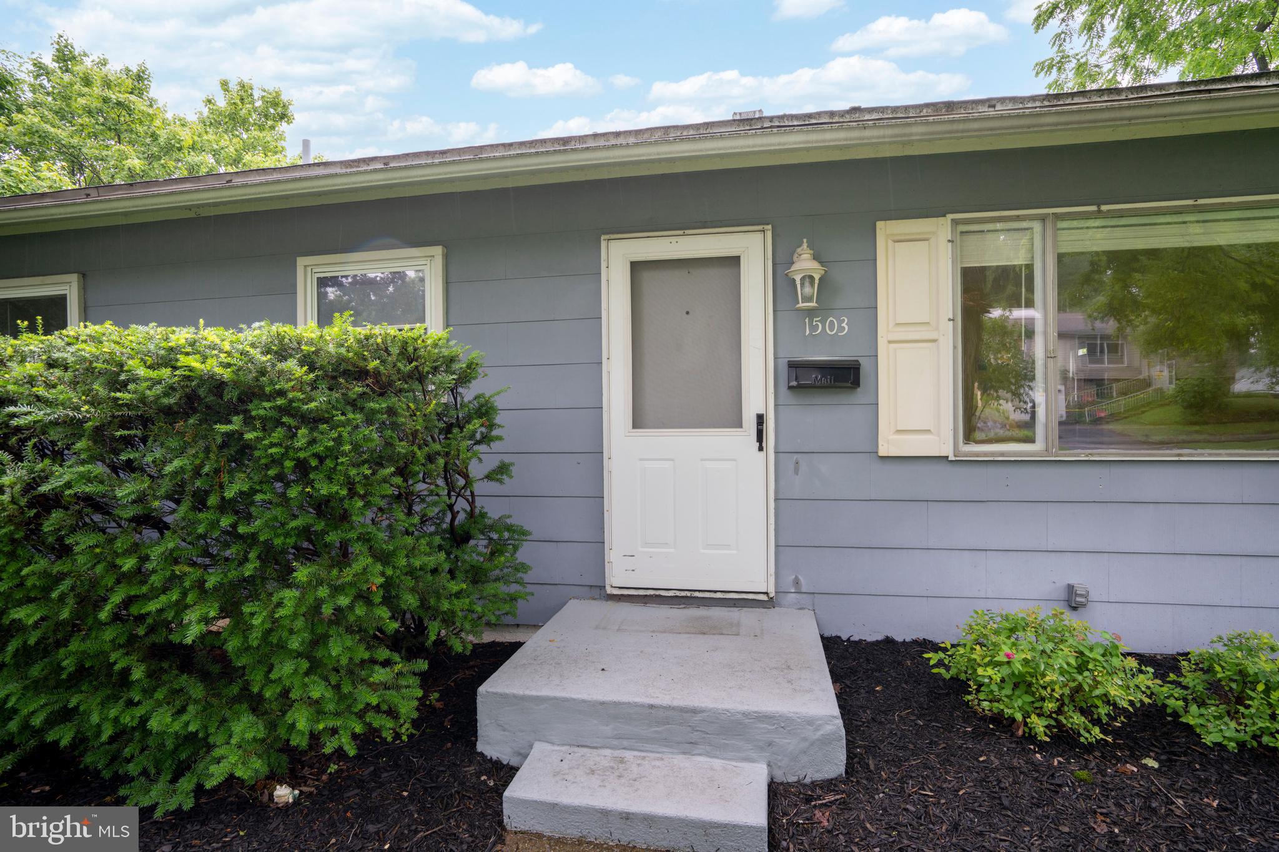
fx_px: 604
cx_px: 640
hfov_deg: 93.3
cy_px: 426
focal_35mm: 17
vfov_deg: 70.4
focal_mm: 17
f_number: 7.1
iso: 320
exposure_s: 1/20
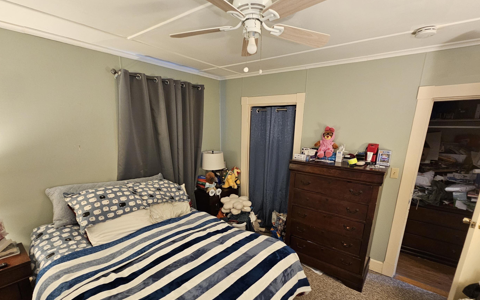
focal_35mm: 15
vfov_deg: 74.0
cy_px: 180
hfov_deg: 101.5
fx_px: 196
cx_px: 243
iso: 400
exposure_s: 1/30
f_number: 2.2
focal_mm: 2.2
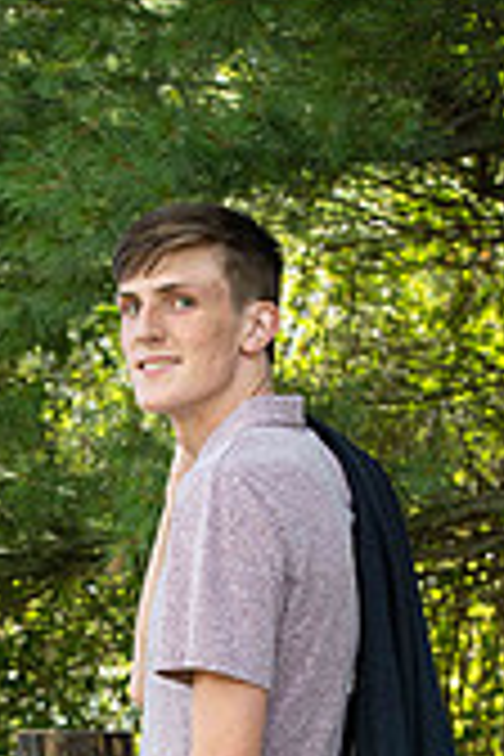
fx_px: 3927
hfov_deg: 7.3
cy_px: 945
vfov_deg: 10.8
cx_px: 90
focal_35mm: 187
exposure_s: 1/200
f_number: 6.3
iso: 500
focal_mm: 70
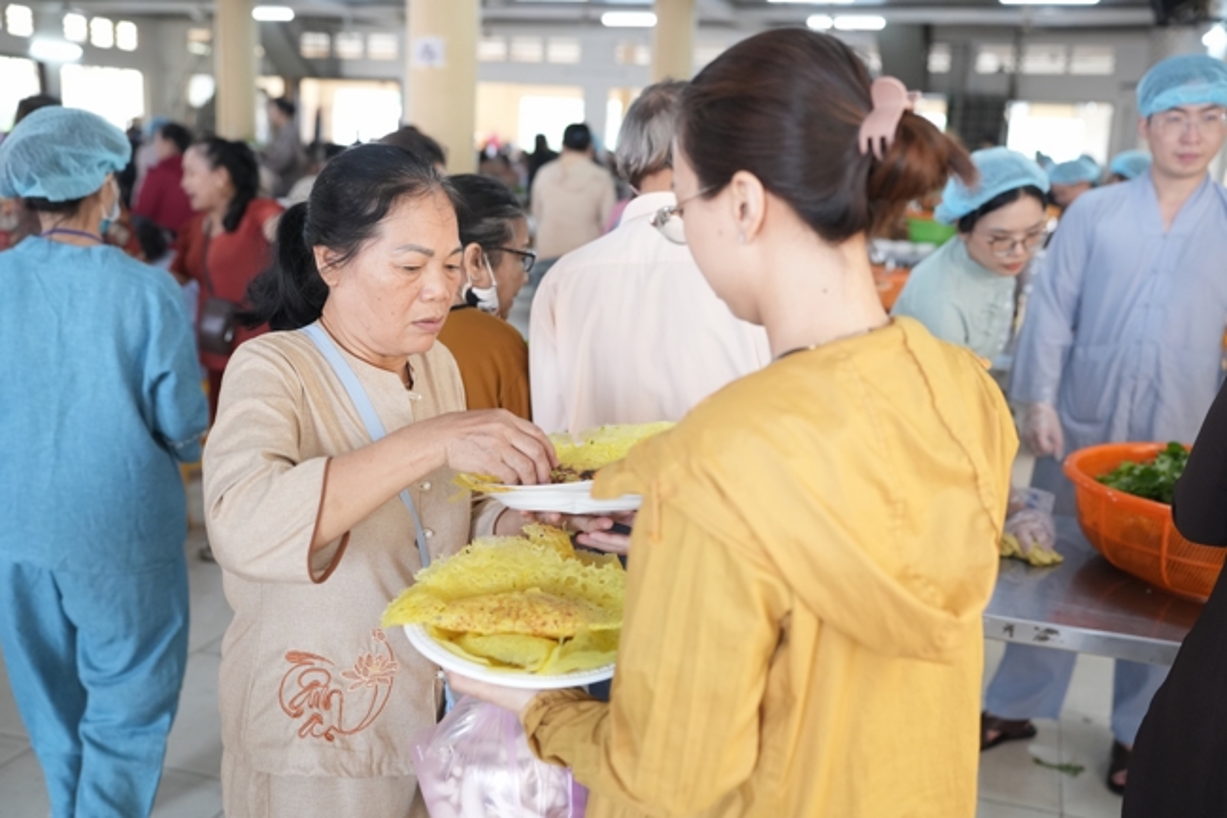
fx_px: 1295
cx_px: 614
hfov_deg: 50.7
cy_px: 409
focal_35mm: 38
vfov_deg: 35.0
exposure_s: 1/200
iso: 2500
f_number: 2.8
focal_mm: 38
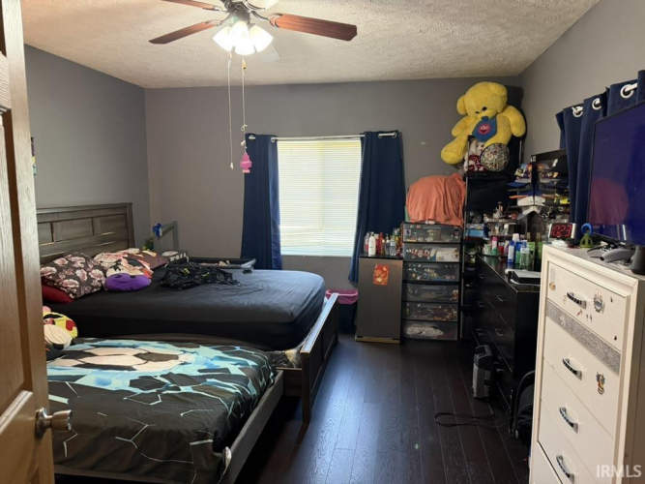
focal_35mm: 24
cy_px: 242
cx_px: 322
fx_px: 447
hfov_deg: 71.6
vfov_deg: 56.8
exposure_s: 1/40
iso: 640
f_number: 1.78
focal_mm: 6.76
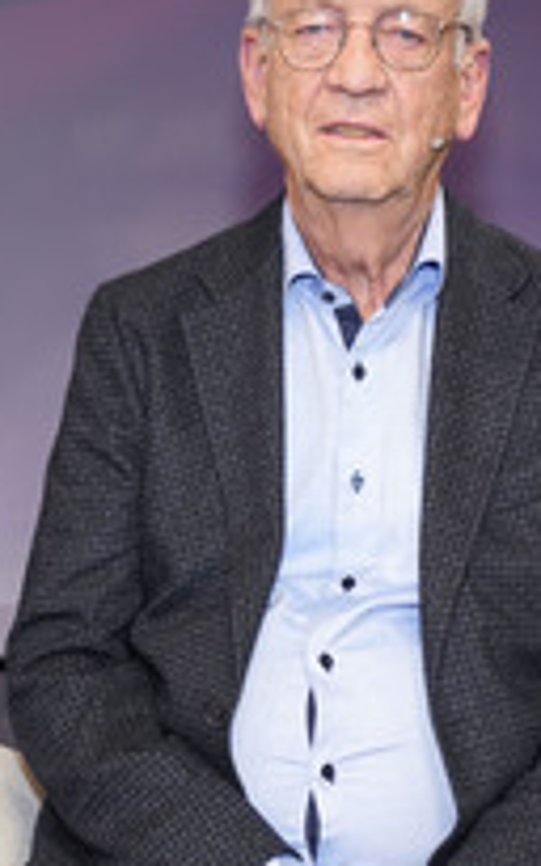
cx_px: 383
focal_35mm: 85
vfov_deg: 24.4
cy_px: 406
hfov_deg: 15.3
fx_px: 2007
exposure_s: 1/160
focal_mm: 38
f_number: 5
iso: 2000
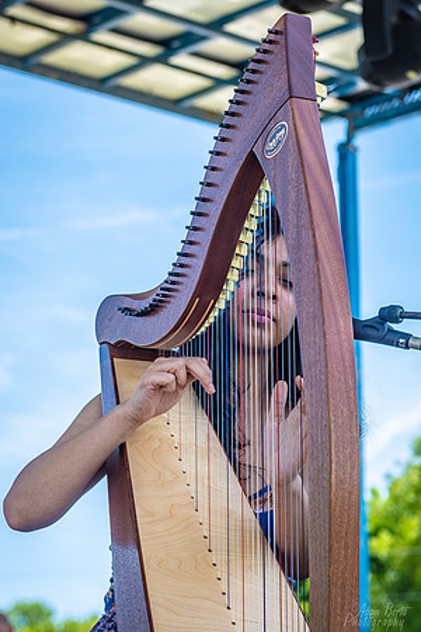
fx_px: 2067
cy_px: 277
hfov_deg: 11.6
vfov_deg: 17.4
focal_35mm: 118
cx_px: 272
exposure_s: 1/320
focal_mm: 70
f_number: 5
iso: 100
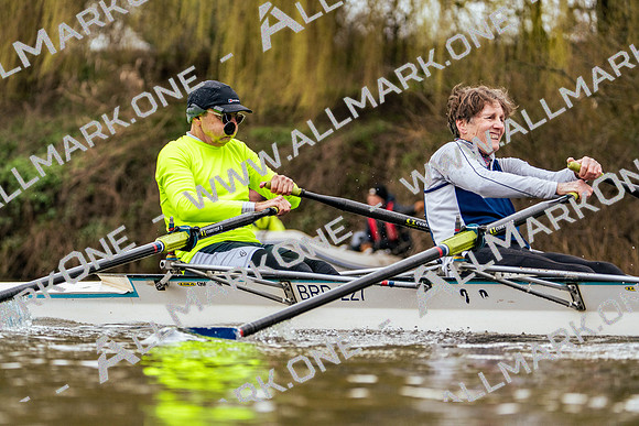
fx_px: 4243
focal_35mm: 239
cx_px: 320
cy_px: 213
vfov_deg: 5.8
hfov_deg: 8.6
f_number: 6.3
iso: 2000
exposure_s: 1/2000
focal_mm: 239
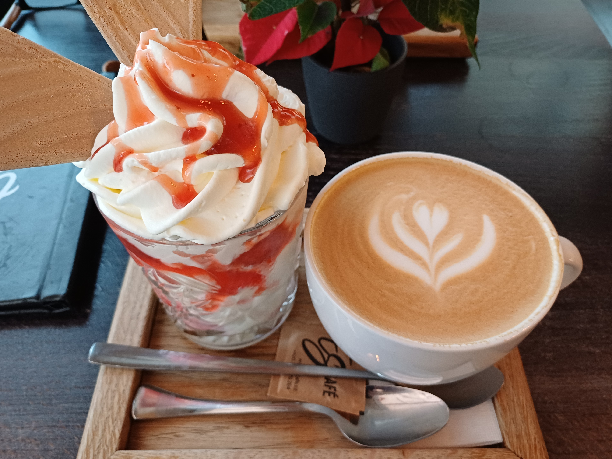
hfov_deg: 67.3
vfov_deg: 53.1
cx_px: 301
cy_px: 231
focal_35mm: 26
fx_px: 460
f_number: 1.8
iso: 400
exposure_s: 1/50
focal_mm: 4.65
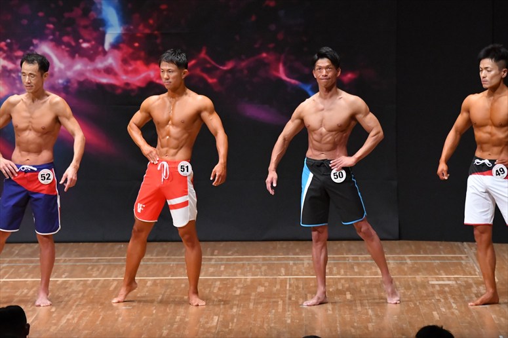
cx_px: 254
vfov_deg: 5.7
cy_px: 169
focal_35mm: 240
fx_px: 3385
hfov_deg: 8.6
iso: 8000
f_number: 5.6
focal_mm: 160
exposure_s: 1/400
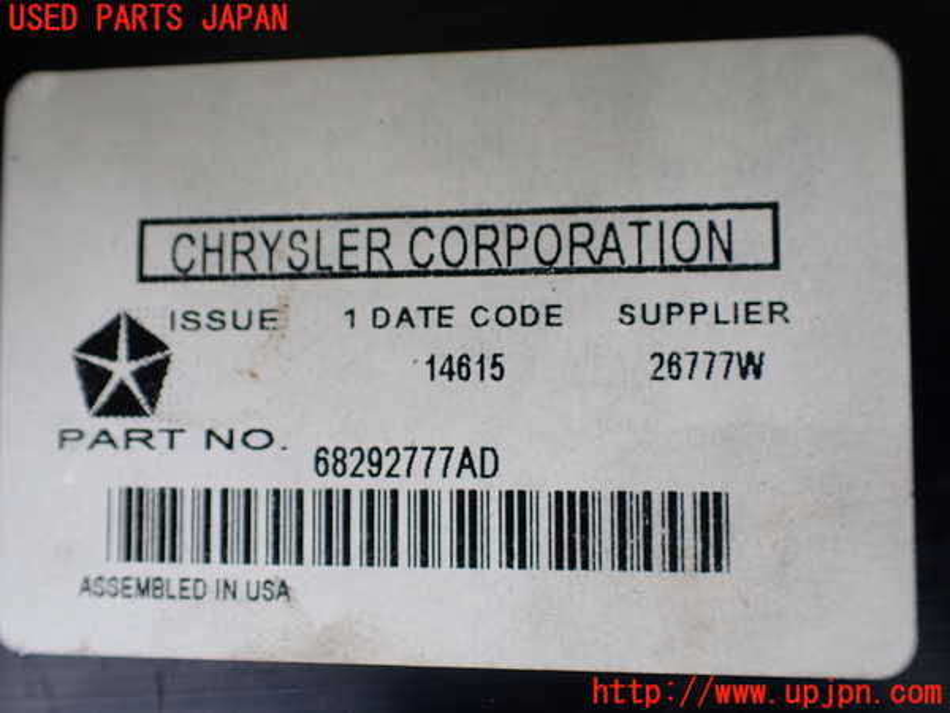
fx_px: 823
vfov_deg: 46.8
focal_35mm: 30
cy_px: 356
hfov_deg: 60.0
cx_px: 475
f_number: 2.3
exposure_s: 1/125
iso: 160
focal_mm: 5.4
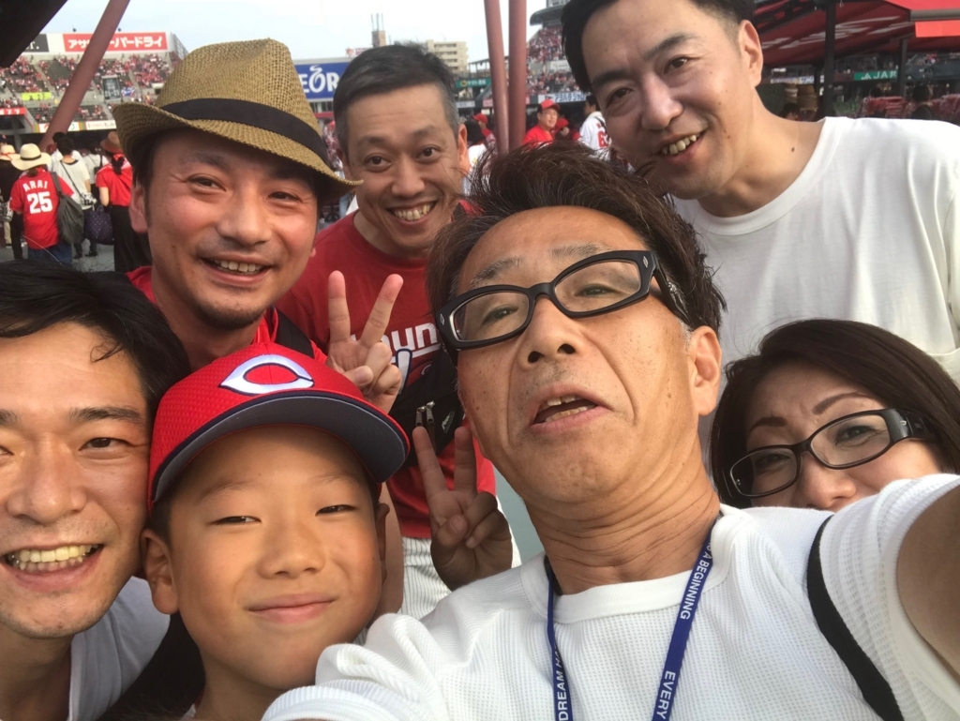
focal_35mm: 32
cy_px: 360
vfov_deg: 44.2
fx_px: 888
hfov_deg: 56.8
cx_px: 480
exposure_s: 1/236
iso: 25
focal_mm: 2.87
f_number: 2.2
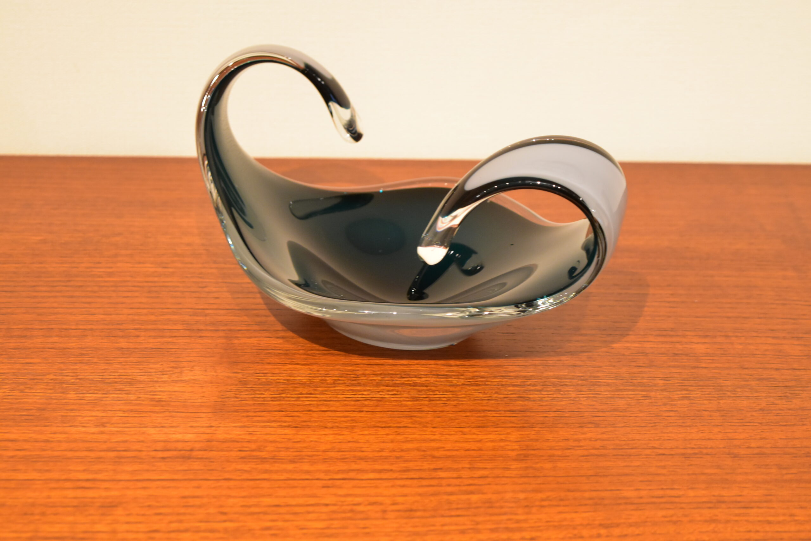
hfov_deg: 28.1
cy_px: 270
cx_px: 406
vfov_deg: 18.9
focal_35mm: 72
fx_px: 1622
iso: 1600
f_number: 5.3
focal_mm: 48
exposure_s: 1/30
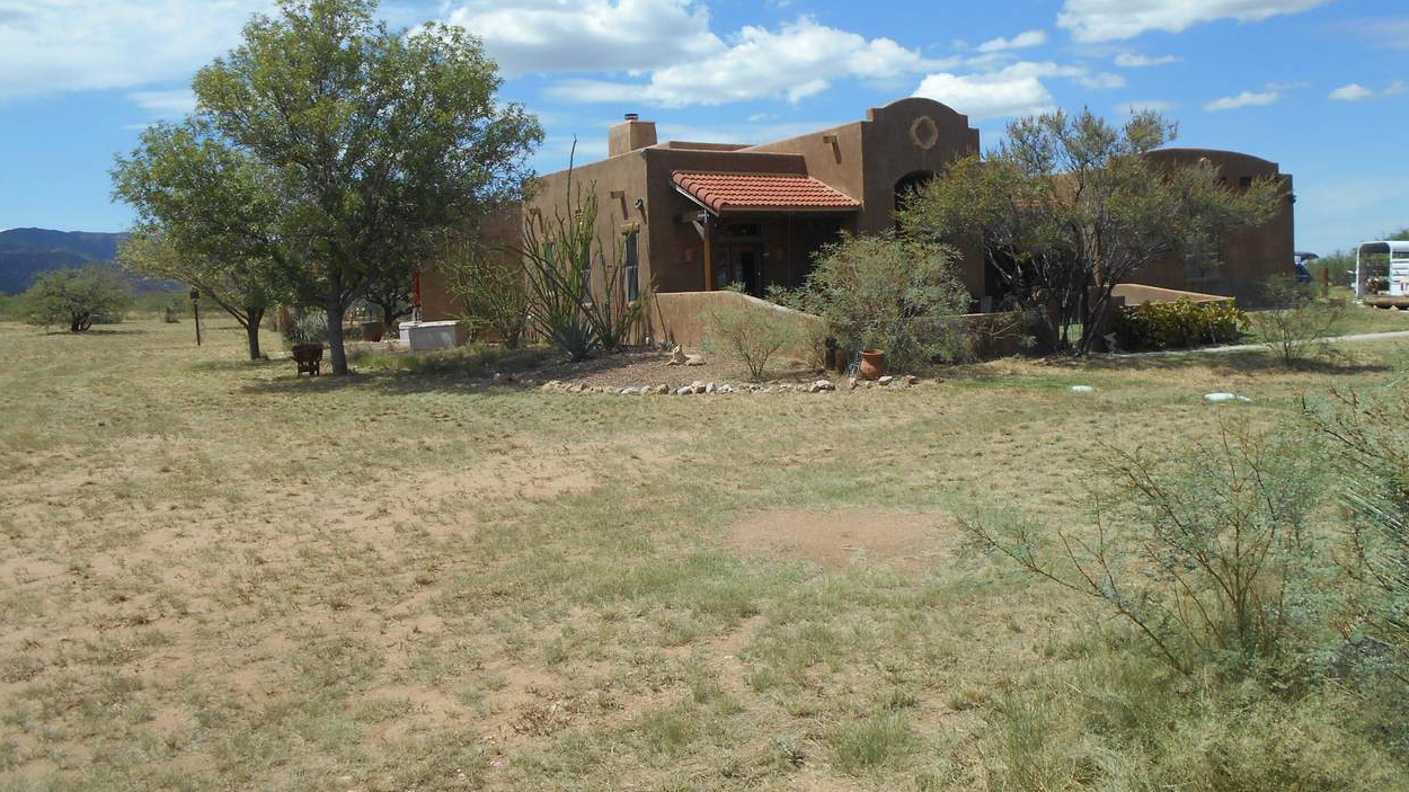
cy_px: 323
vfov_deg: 40.0
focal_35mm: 29
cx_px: 697
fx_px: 1083
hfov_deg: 66.1
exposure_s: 1/1600
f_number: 3.2
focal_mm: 4.6
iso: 80
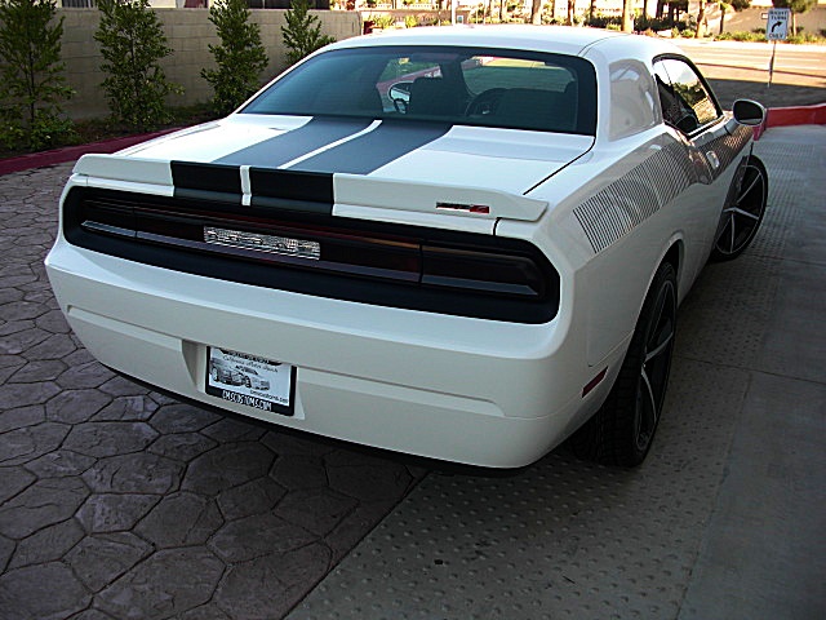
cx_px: 413
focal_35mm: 36
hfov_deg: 51.4
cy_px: 310
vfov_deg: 39.7
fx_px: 859
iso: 50
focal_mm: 6.3
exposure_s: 1/160
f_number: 2.8
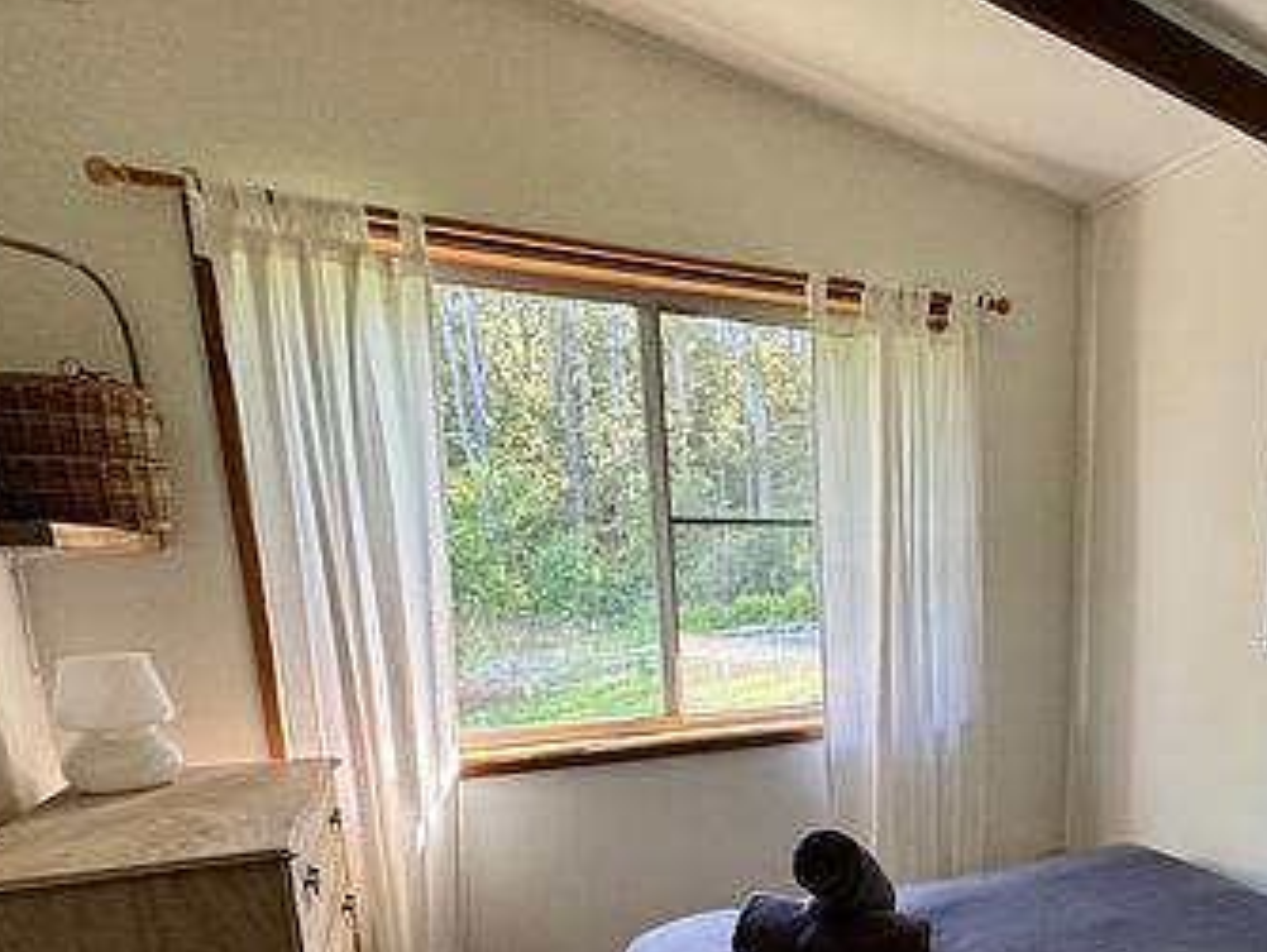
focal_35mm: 26
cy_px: 760
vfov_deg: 50.0
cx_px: 937
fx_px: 952
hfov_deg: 63.6
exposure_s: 1/99
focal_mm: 2.22
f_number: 2.2
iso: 160
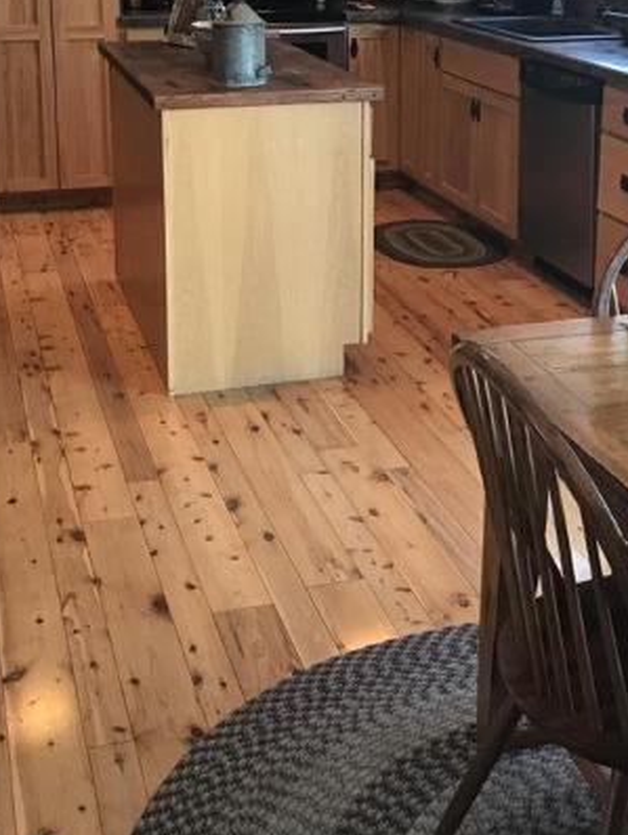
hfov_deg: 27.0
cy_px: 189
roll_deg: -0.7
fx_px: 1305
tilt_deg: -10.7
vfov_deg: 34.6
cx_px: 342
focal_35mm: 54
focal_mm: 3.99
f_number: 1.8
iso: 40
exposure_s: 1/30
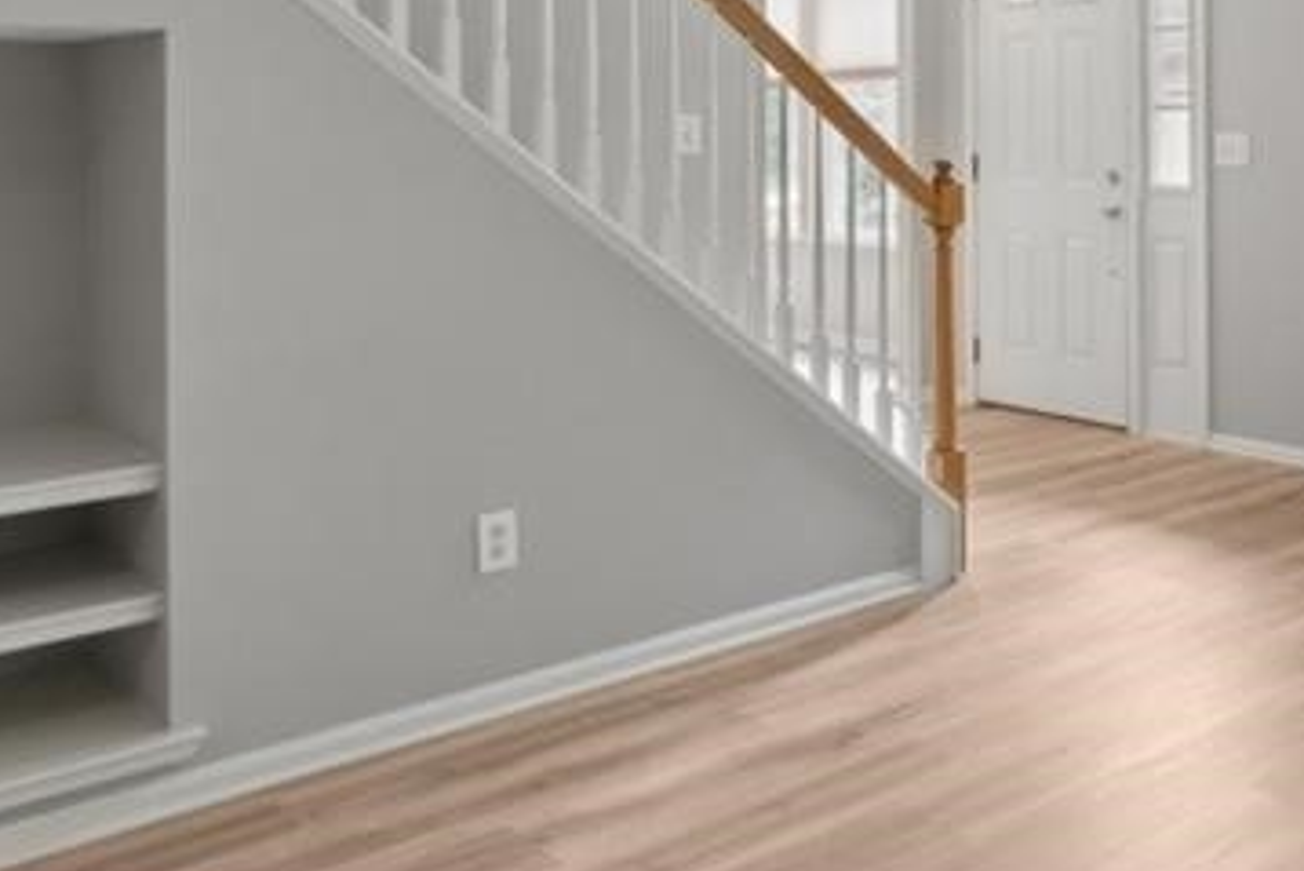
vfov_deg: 32.1
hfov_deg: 42.5
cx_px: 1271
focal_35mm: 40
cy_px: 124
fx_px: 1449
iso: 640
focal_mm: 14
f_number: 2.8
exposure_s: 1/80
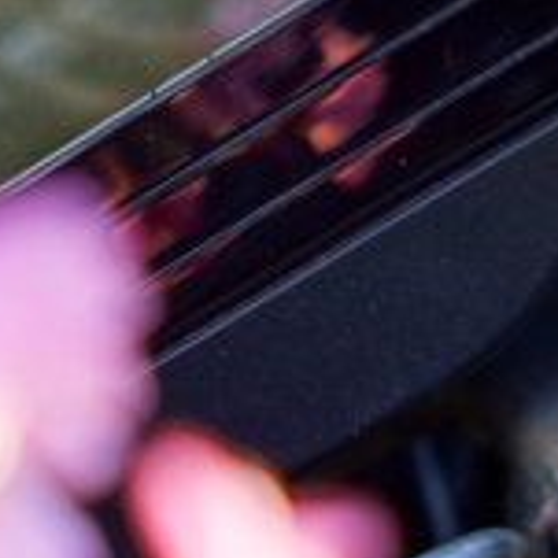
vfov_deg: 12.9
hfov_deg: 12.9
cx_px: 262
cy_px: 212
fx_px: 2462
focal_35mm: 135
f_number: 4
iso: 160
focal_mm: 20
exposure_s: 1/60
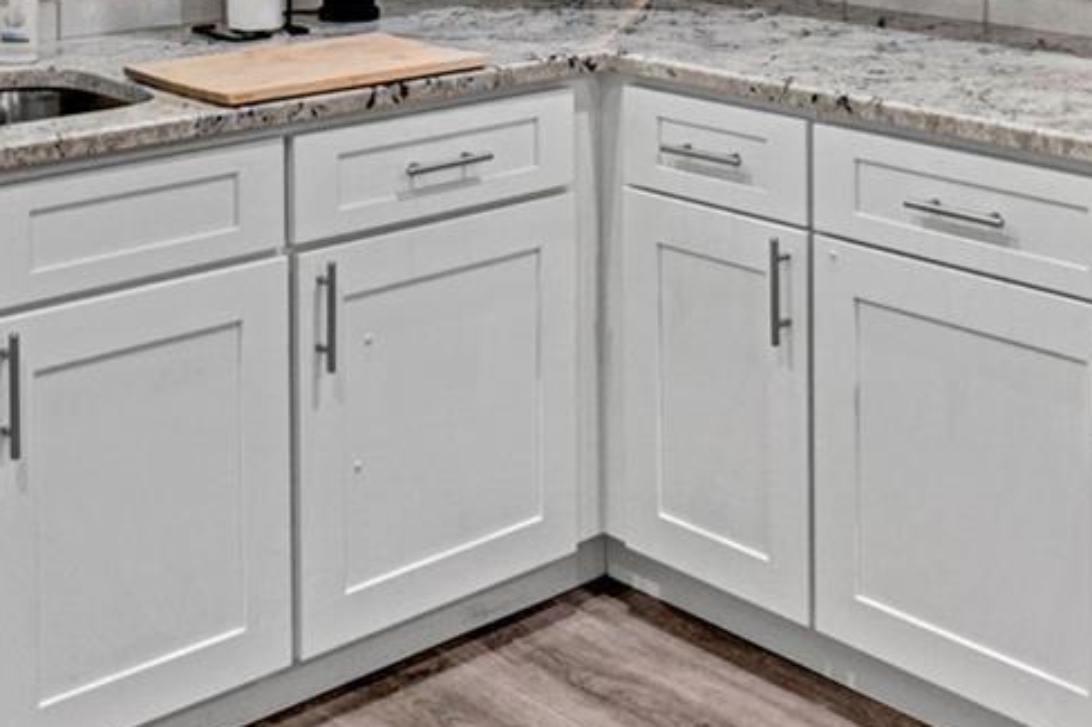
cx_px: 602
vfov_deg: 20.7
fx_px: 1789
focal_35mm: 59
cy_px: -253
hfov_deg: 33.9
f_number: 16
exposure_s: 1/3.33
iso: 320
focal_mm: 12
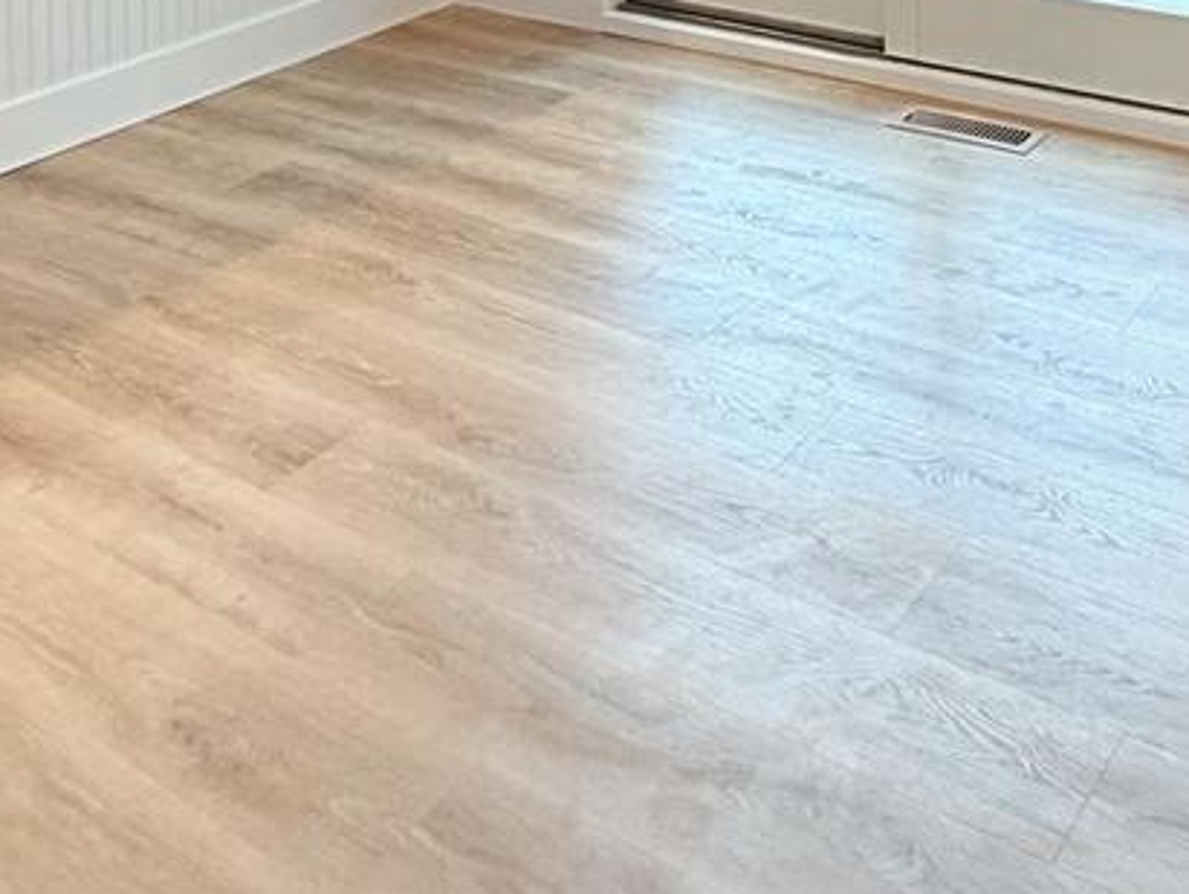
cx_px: 691
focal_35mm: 49
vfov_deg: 23.1
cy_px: -495
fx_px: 1685
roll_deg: +0.8
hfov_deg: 38.8
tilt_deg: -0.5
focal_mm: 2.22
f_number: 2.2
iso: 100
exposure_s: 1/40
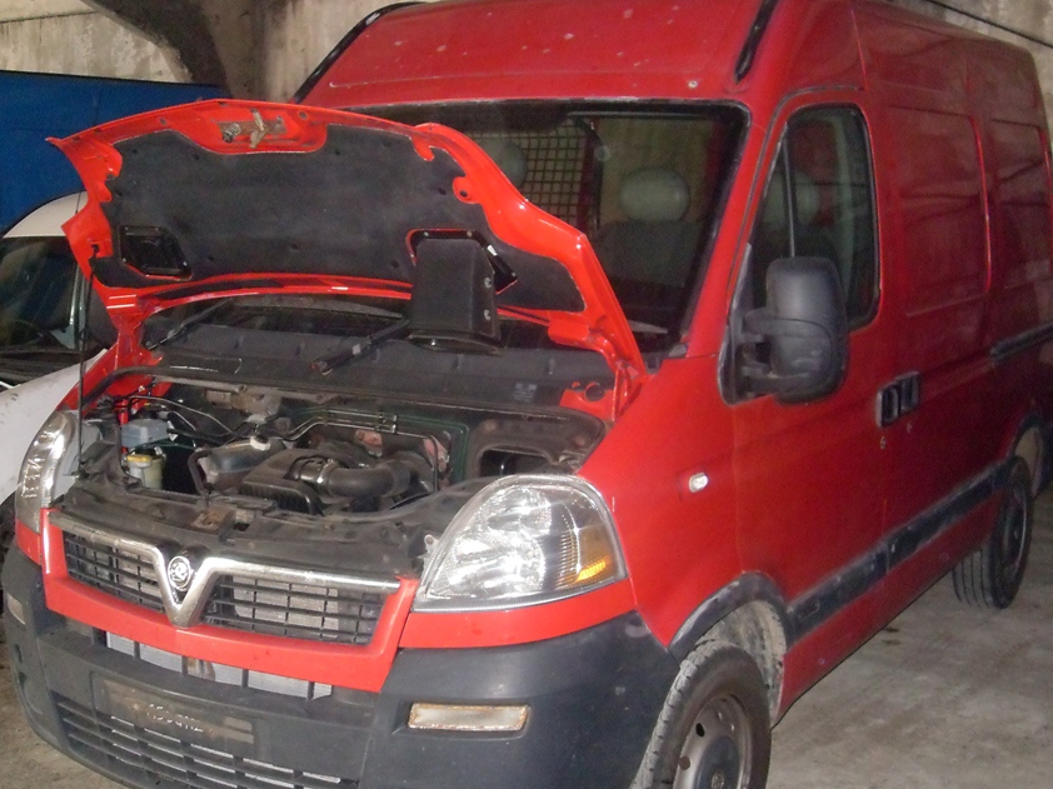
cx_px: 535
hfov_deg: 42.1
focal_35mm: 45
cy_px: 431
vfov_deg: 32.1
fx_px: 1368
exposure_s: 1/45
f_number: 2.8
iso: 400
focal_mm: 6.3
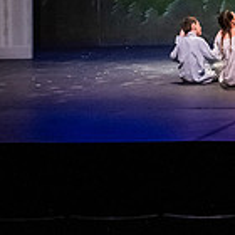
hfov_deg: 9.4
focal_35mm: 183
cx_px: 312
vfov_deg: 9.4
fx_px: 1406
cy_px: -80
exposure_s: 1/125
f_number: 3.2
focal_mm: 52
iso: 5000
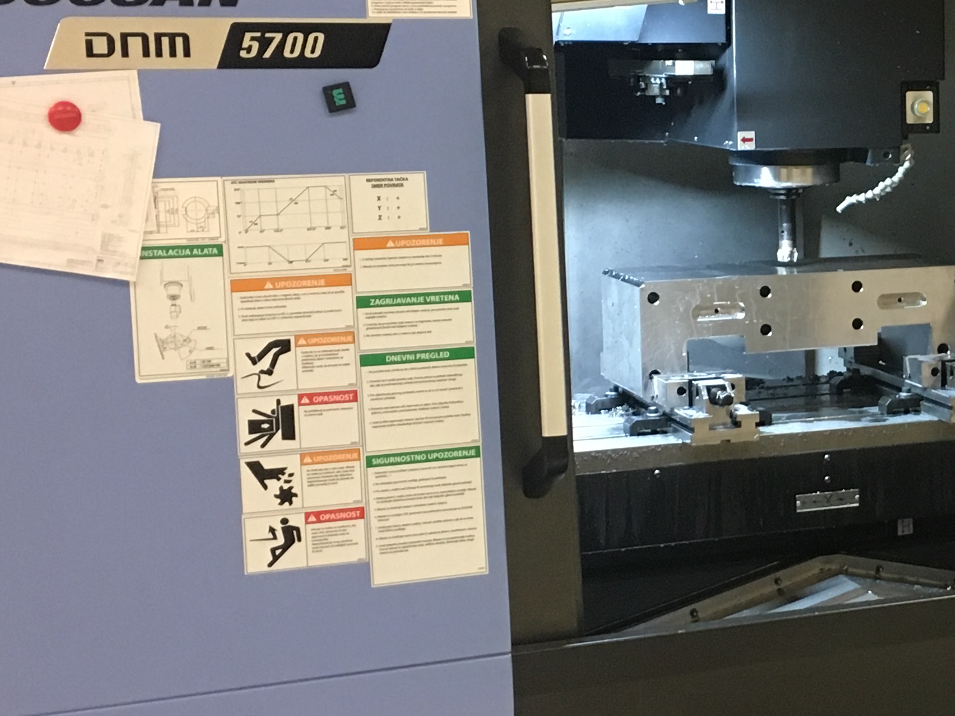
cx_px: 1034
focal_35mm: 78
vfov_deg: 18.9
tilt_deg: -6.6
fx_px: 2152
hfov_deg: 23.6
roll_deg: -0.2
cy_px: 318
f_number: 2.2
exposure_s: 1/20
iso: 200
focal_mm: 4.15
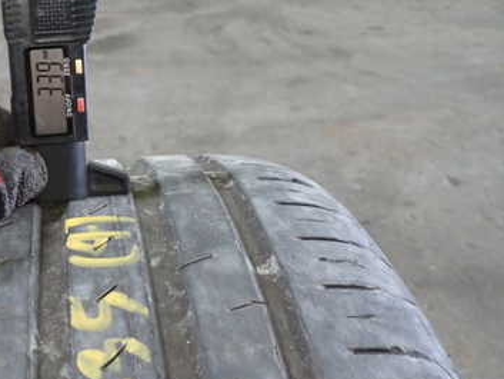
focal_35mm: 51
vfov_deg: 28.5
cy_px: 219
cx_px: 79
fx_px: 743
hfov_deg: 35.8
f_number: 2.3
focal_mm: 5.4
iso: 320
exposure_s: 1/30
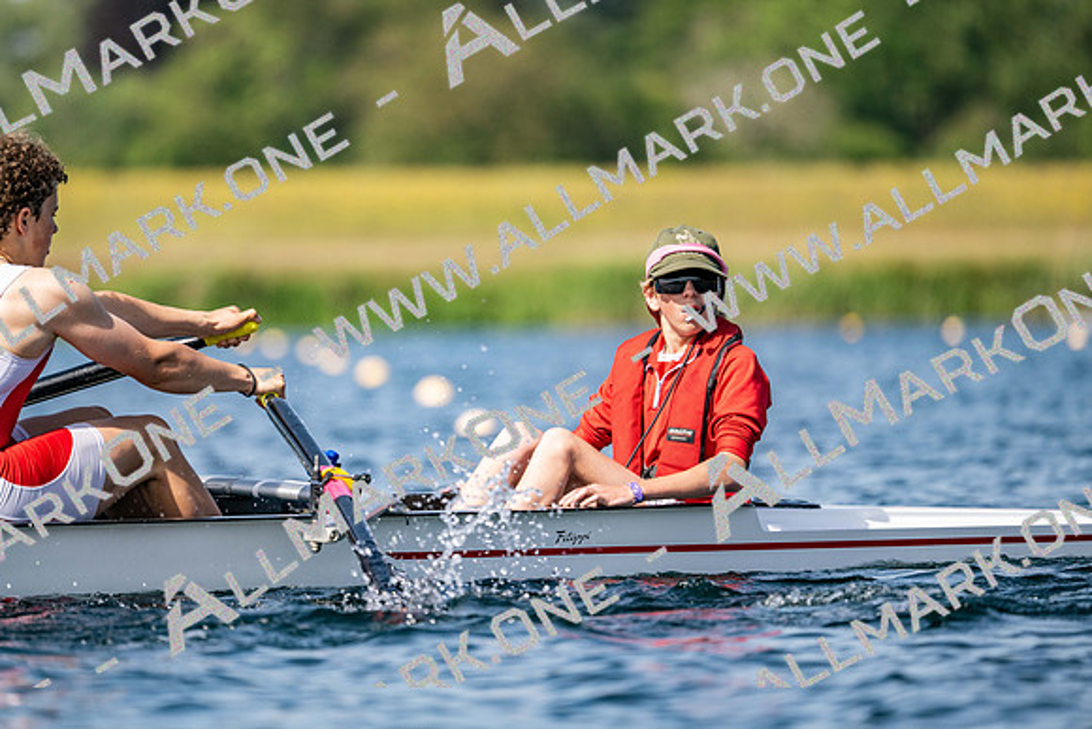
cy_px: 364
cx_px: 546
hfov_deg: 5.2
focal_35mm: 400
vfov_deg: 3.4
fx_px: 12136
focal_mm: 400
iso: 220
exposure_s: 1/2500
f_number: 4.5
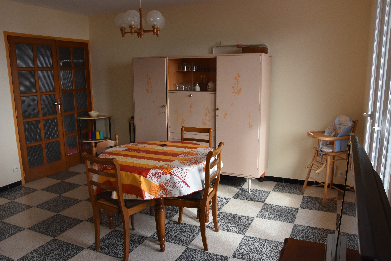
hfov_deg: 65.5
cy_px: 135
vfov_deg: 46.4
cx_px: 198
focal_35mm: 28
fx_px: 304
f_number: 8
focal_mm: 18
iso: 800
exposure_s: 1/250
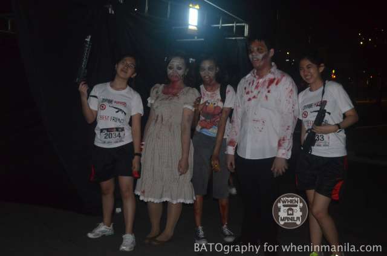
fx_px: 515
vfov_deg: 27.9
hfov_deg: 41.2
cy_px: 128
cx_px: 194
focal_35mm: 48
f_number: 4.8
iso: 3200
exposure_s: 1/60
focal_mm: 32
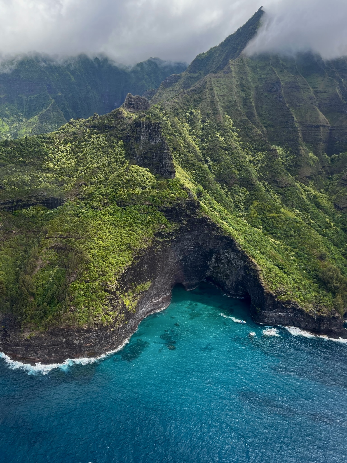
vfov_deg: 67.3
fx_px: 348
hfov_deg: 53.0
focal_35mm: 26
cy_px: 232
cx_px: 174
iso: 50
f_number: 1.6
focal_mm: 5.1
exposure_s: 1/799
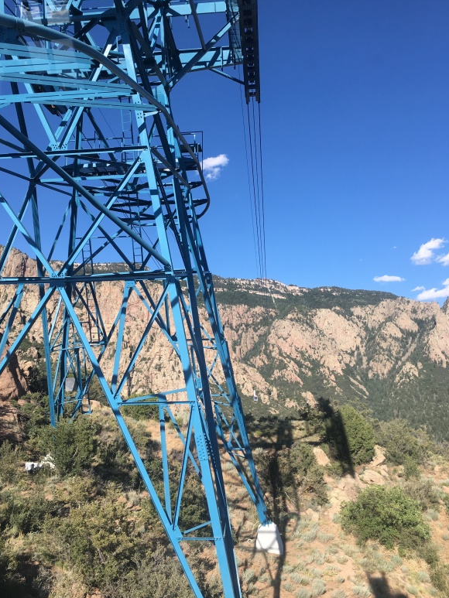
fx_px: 553
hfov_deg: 44.1
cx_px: 204
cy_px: 273
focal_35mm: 32
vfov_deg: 56.7
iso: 25
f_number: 2.2
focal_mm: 4.15
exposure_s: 1/503
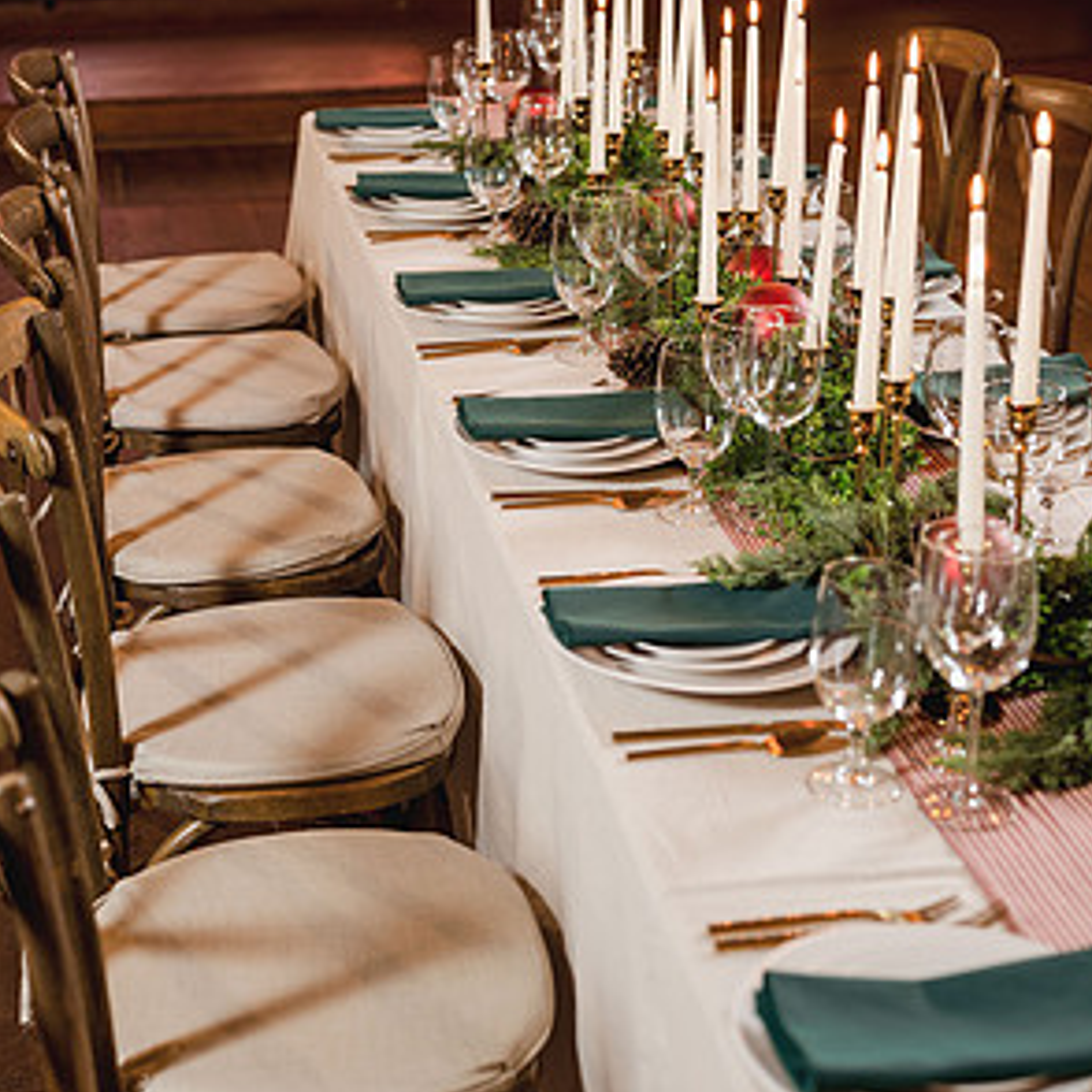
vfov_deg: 26.5
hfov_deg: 26.5
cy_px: 479
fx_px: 2320
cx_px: 546
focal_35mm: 65
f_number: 3.2
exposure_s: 1/80
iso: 400
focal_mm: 50
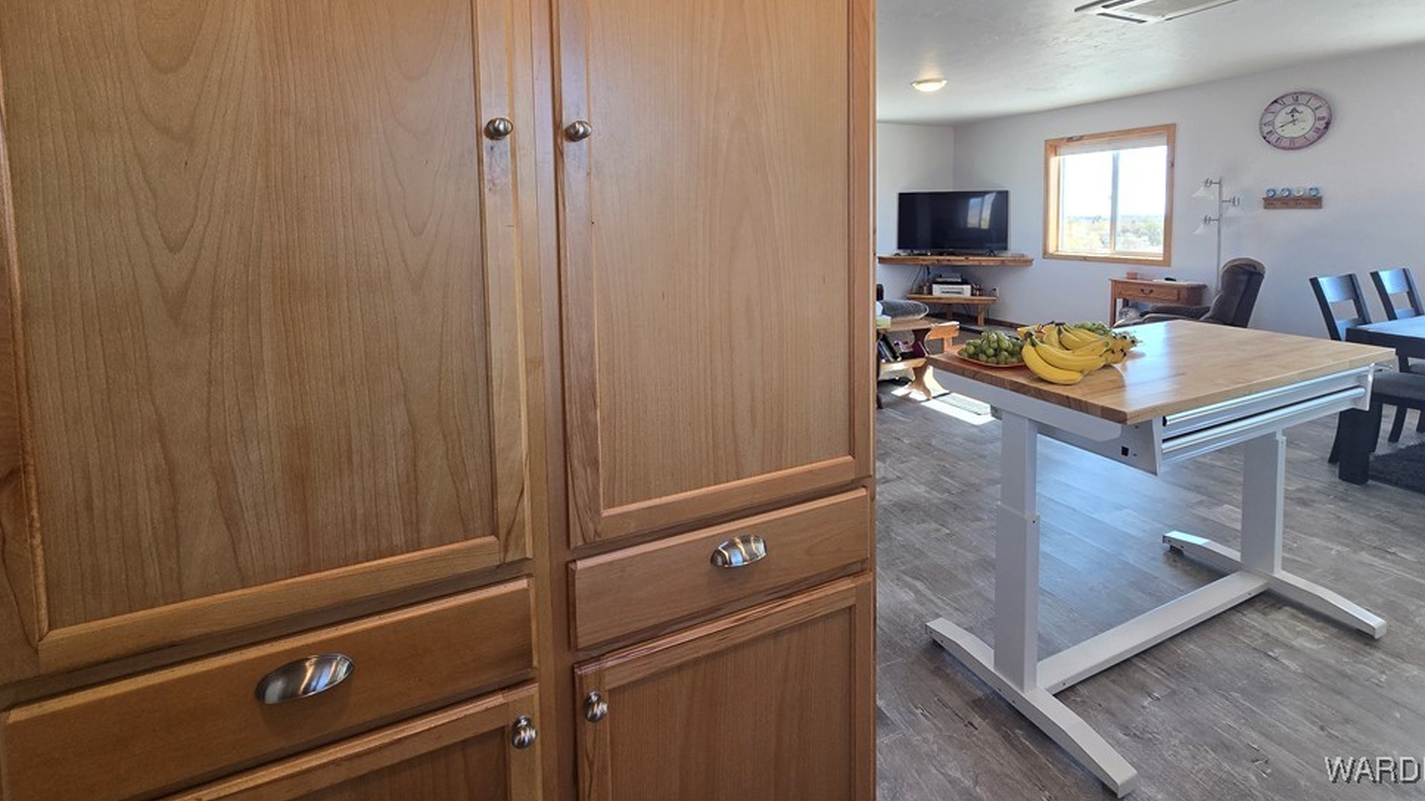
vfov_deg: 67.6
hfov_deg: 103.0
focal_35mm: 15
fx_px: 567
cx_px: 715
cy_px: 237
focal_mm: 2.2
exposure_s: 1/120
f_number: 2.2
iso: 80
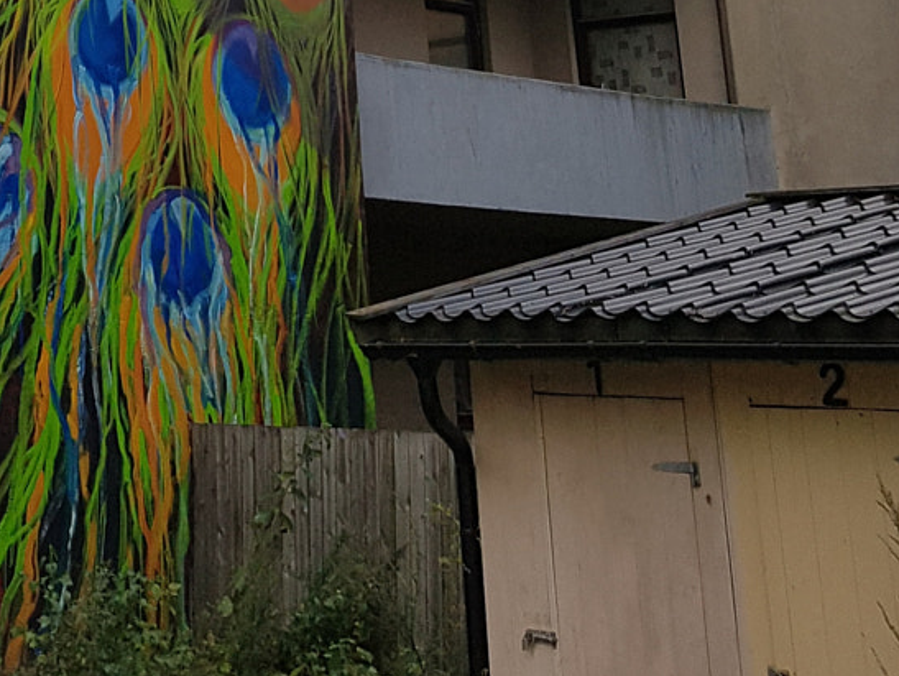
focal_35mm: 76
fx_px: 1975
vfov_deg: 16.9
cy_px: -436
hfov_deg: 24.6
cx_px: 35
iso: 50
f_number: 1.7
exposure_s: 1/1664
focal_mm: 4.2
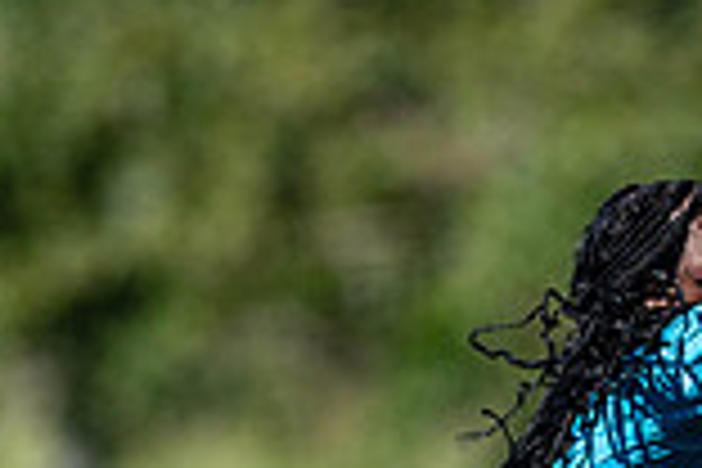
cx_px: 878
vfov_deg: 0.6
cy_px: 804
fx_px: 46952
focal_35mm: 2408
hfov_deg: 0.9
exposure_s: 1/2500
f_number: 2.8
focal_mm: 400
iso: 100
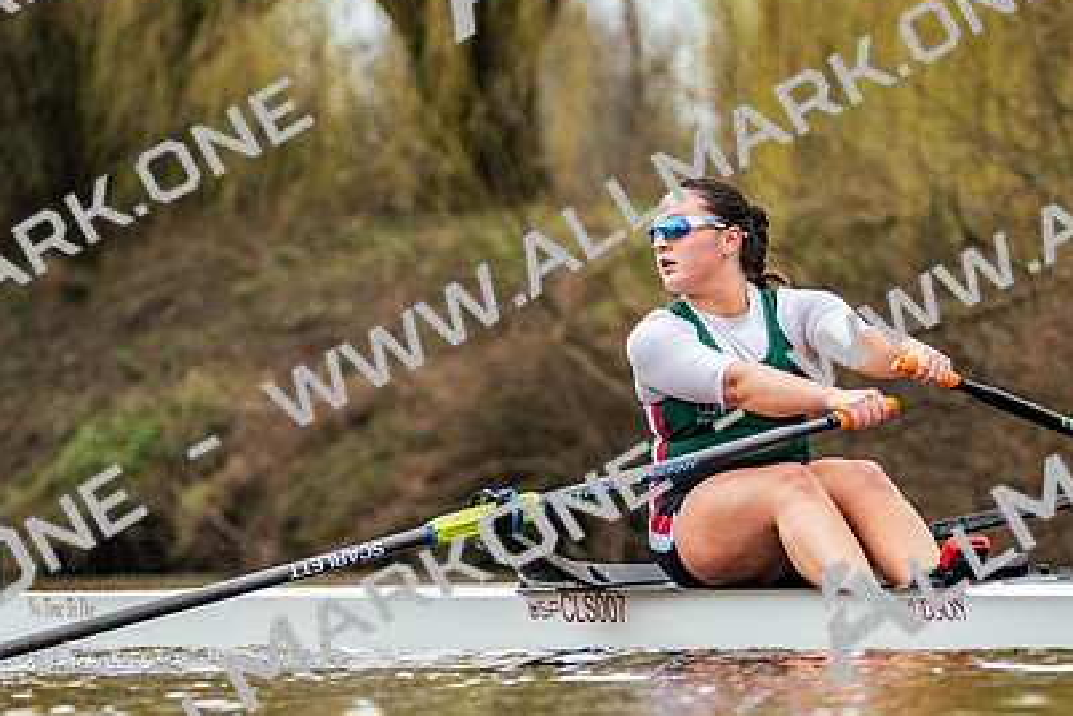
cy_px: 434
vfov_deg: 3.6
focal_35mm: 381
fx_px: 11355
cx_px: 593
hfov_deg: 5.4
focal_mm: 264
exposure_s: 1/2000
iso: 2000
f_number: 6.3
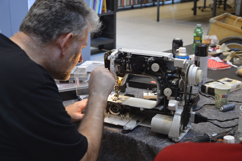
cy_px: 80
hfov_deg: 33.4
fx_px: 403
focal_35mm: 60
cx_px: 121
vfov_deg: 22.6
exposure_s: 1/15
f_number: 4.5
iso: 400
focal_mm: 40
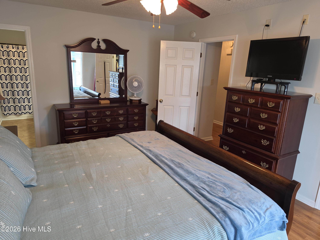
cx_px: 160
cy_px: 120
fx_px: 213
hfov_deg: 73.9
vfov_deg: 58.9
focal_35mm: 23
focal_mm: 6.5
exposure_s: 1/40
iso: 64
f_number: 1.4
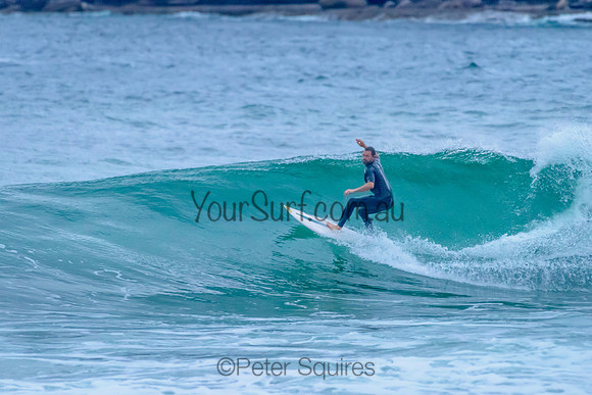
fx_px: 10076
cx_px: 277
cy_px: 153
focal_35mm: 613
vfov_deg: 2.2
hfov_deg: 3.4
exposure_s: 1/2000
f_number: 5.6
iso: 3200
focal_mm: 500
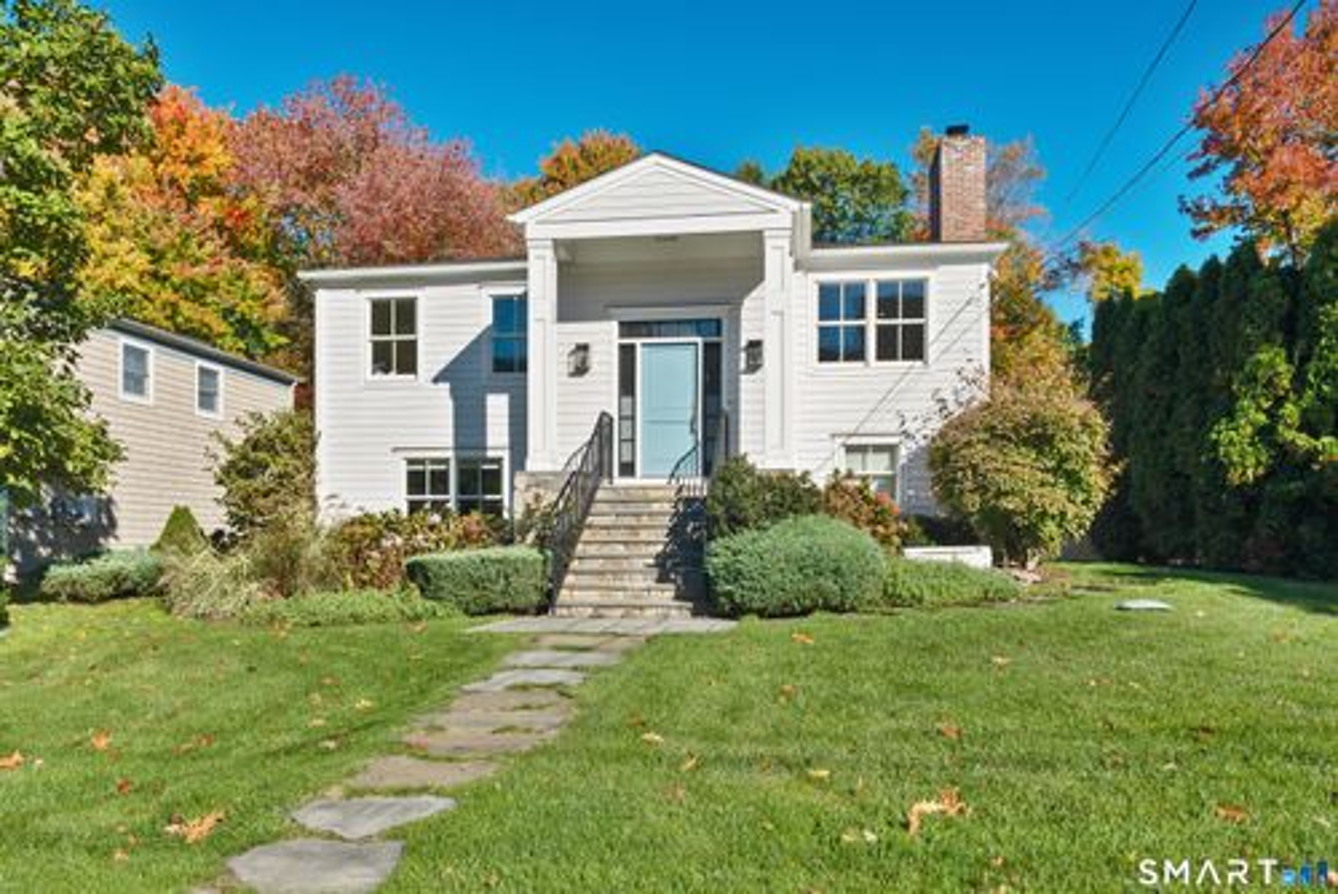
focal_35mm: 25
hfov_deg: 71.5
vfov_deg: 51.3
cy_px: 447
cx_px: 669
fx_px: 930
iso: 250
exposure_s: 1/320
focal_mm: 17
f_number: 9
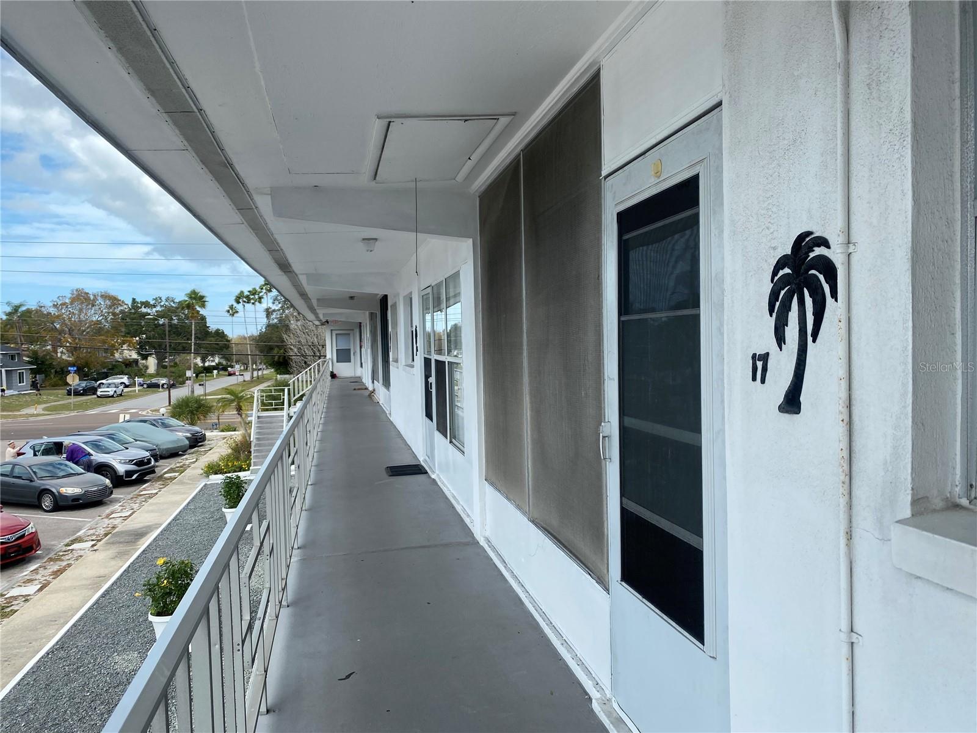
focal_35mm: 26
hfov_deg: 67.3
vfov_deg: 53.1
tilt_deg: -1.5
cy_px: 366
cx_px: 488
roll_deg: +1.1
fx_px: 734
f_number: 1.8
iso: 32
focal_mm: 4.25
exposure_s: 1/1484
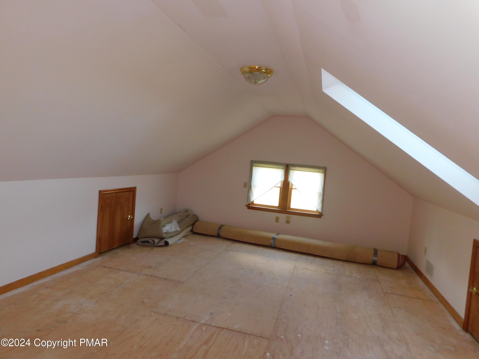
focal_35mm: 23
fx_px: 318
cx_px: 240
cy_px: 180
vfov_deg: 58.9
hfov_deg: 73.9
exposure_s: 1/30
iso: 200
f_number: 3
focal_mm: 4
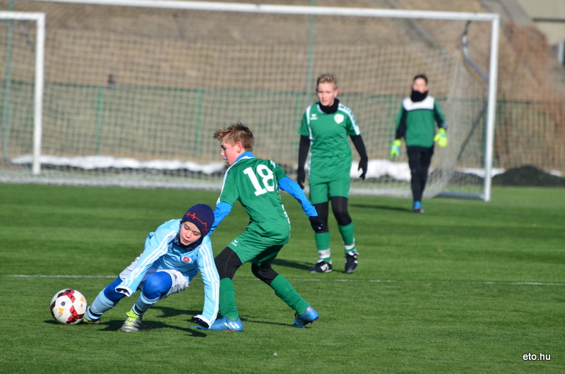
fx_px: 6344
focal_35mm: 405
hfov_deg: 5.1
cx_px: 282
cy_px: 187
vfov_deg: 3.4
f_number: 6.3
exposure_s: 1/2500
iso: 500
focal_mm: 270
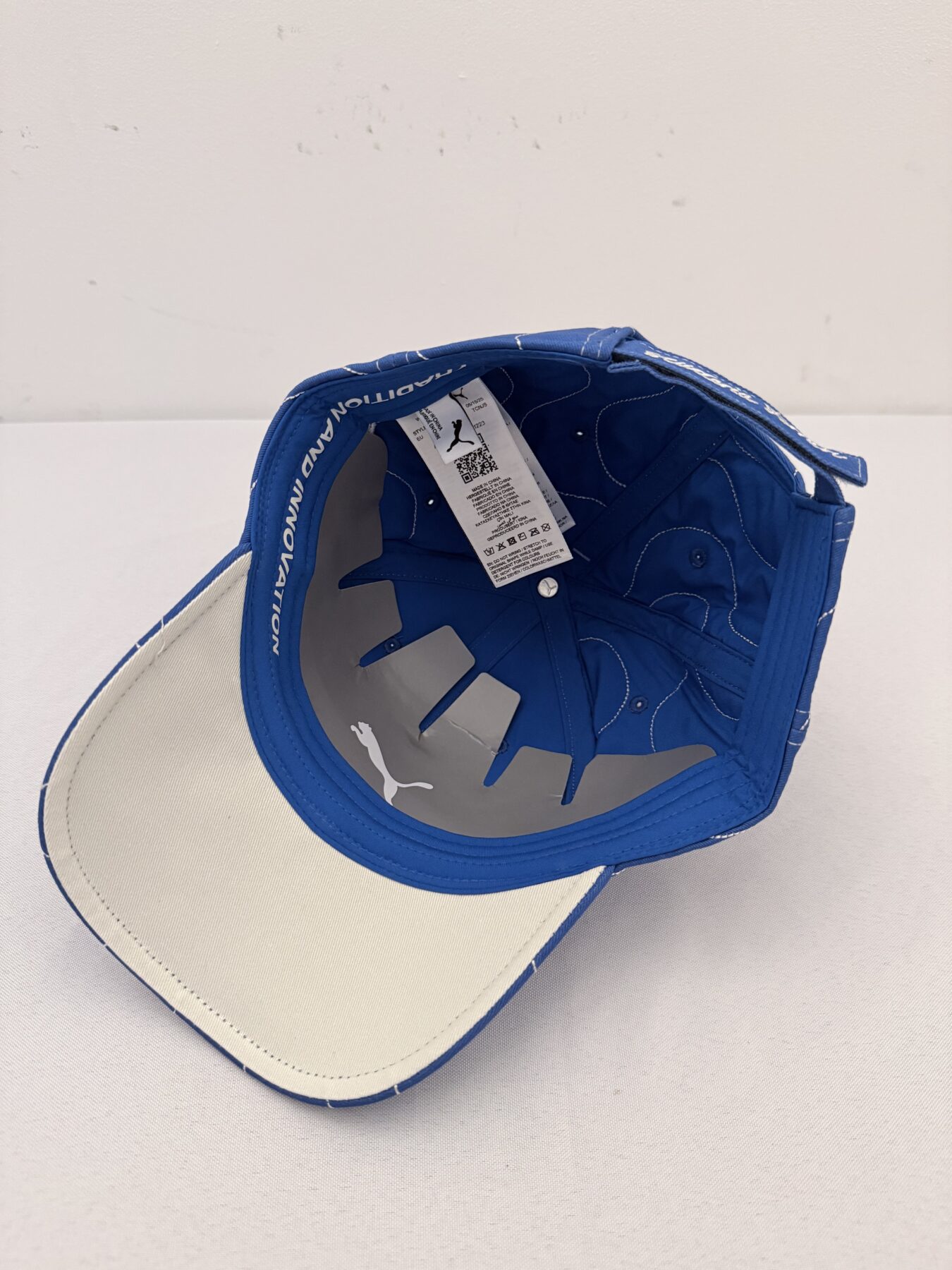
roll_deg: -1.6
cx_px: 476
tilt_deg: -41.8
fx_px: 880
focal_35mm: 24
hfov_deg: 56.8
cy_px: 635
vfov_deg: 71.6
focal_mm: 6.76
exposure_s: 1/50
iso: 400
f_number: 1.78
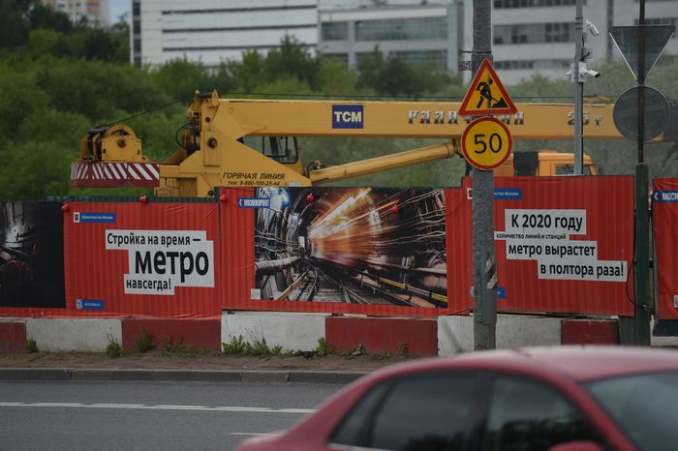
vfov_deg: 6.9
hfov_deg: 10.3
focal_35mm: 200
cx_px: 339
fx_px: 3765
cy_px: 226
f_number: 3.2
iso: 320
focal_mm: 200
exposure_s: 1/4000
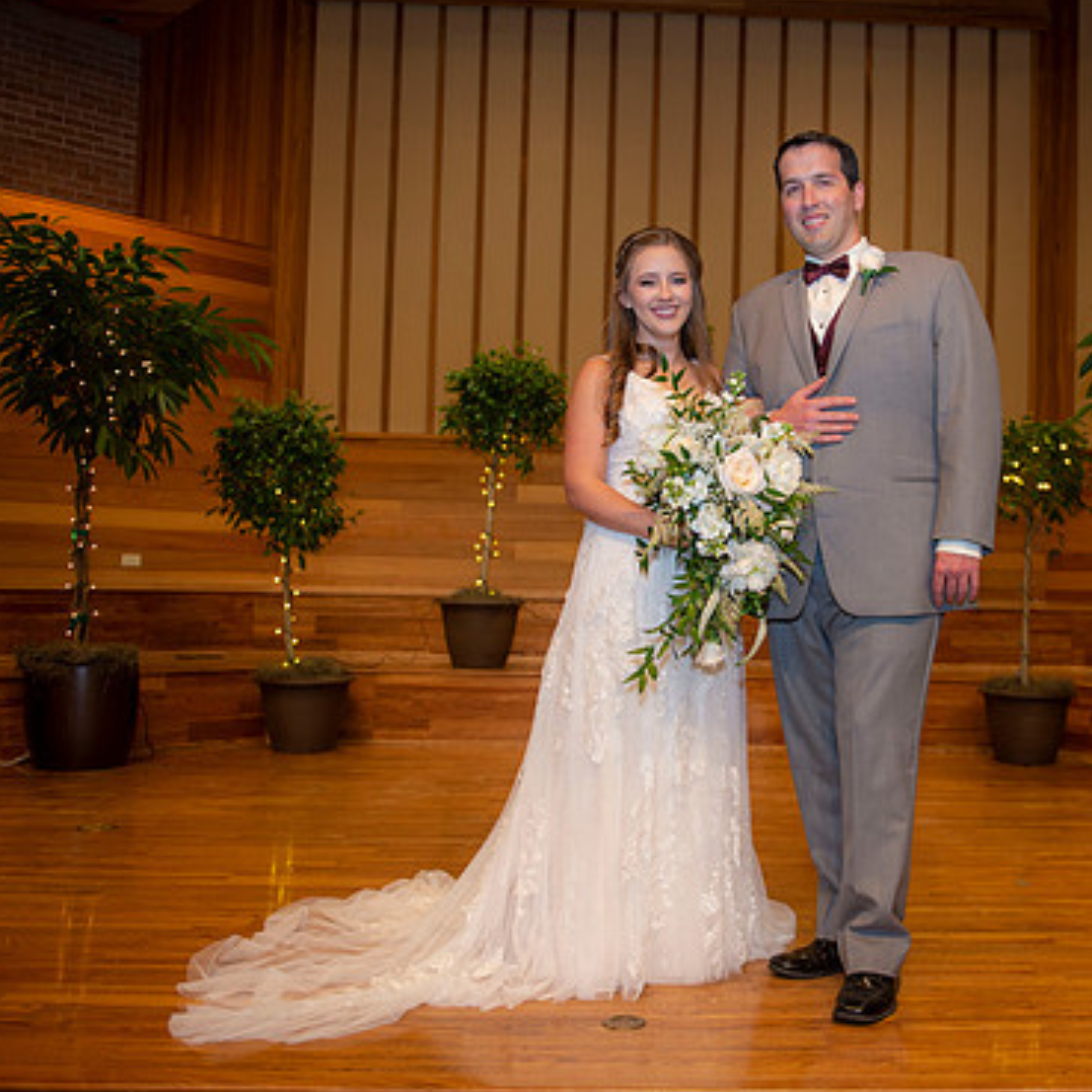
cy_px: 553
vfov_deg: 46.0
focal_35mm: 36
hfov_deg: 45.2
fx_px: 1285
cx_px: 746
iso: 800
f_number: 2.8
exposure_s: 1/160
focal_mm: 27
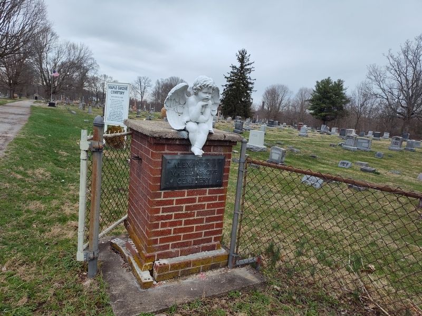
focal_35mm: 23
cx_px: 211
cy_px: 158
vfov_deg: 58.9
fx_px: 280
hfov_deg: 73.9
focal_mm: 5.56
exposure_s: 1/399
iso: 100
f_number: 1.8
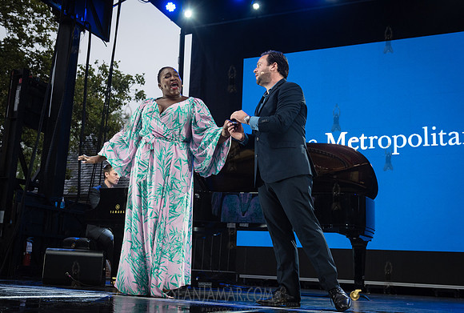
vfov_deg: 31.4
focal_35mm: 43
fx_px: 557
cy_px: 146
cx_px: 214
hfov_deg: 45.2
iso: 1600
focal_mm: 40
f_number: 4.5
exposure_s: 1/160
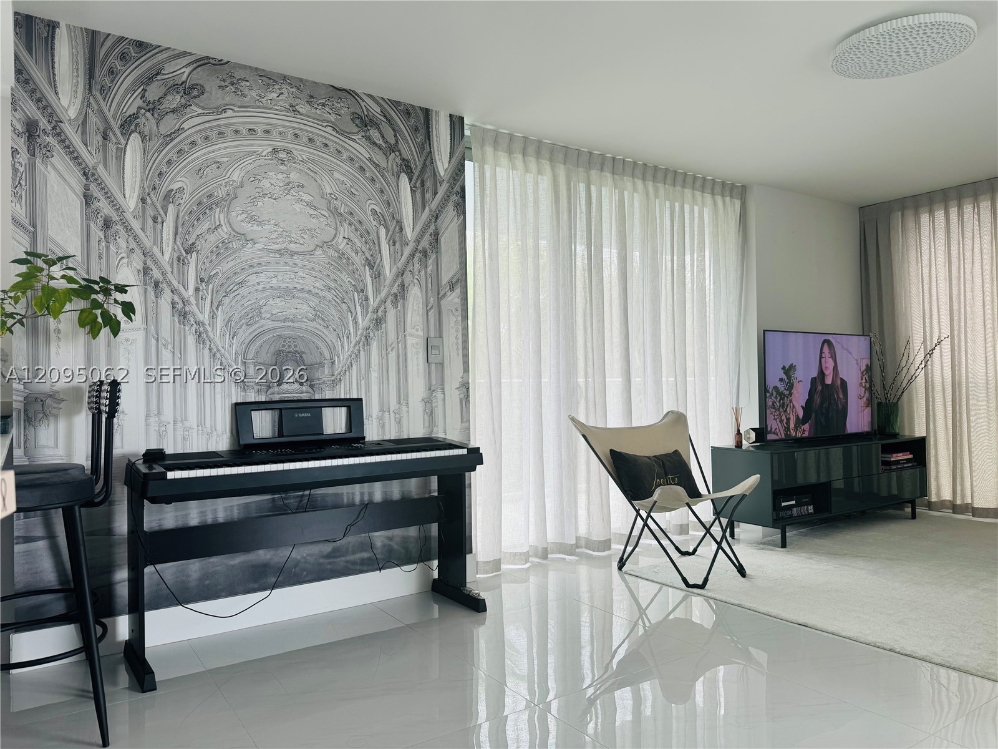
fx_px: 692
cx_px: 499
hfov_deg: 71.6
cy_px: 374
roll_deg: +0.0
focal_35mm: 24
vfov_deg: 56.8
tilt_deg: +1.4
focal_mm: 6.76
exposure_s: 1/132
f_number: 1.78
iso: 50
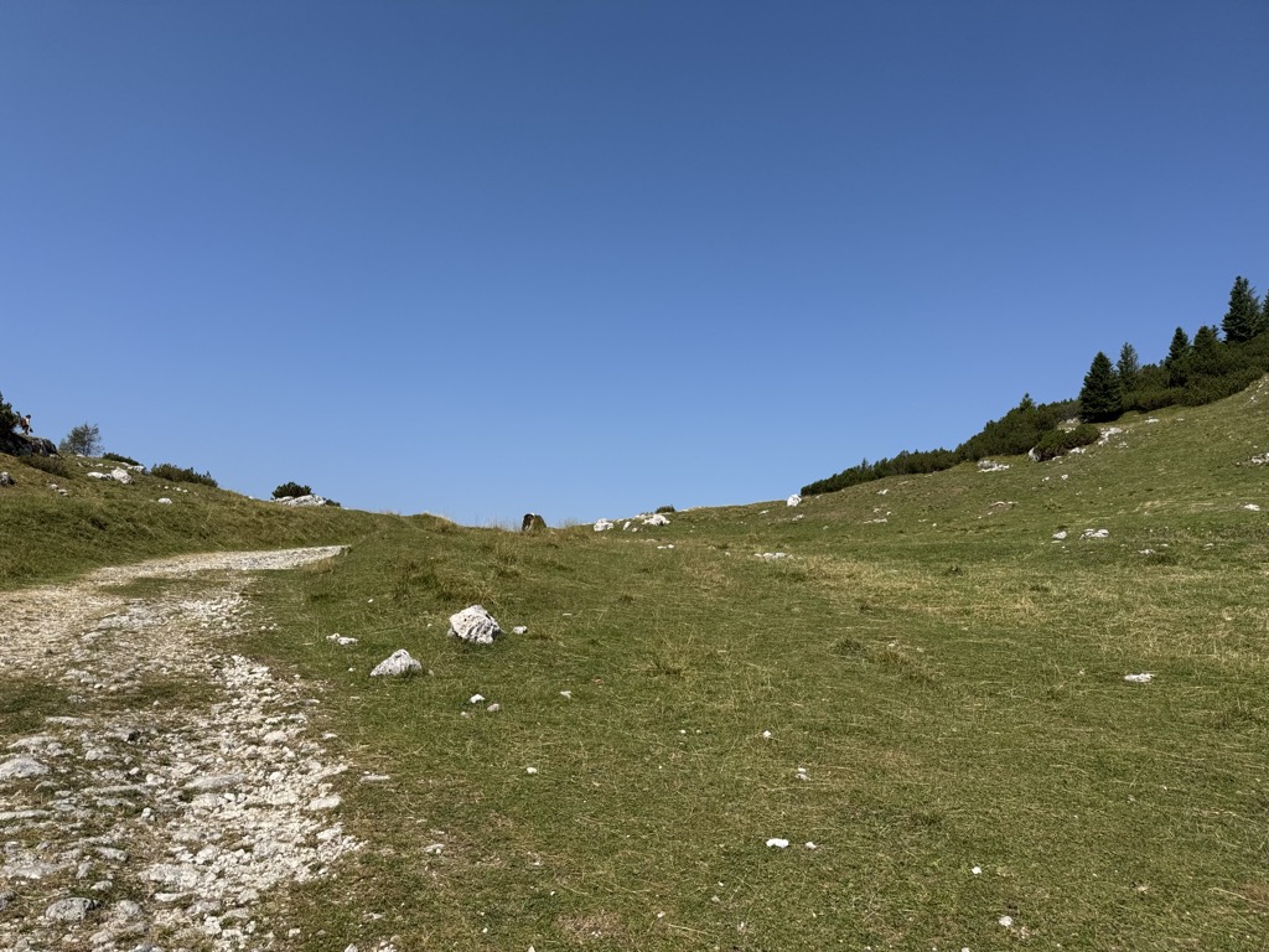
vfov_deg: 56.8
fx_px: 880
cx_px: 634
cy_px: 476
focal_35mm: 24
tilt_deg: +8.3
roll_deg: -0.6
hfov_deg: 71.6
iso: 80
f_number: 1.78
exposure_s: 1/6410
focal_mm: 6.76
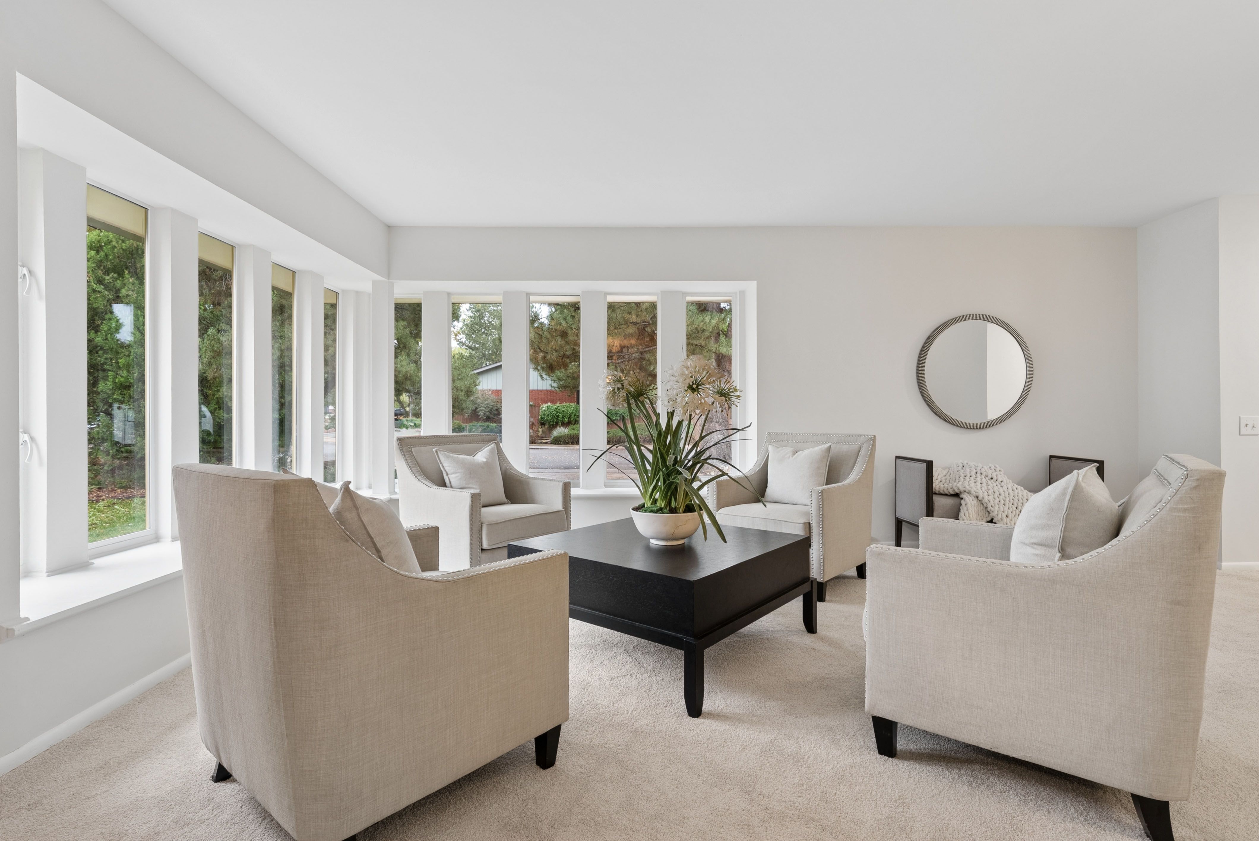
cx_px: 630
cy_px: 420
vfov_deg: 70.5
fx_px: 595
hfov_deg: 93.2
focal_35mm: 17
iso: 500
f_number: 9
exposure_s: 1/10
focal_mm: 17
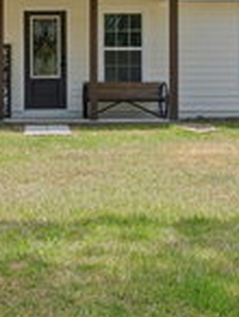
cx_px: 37
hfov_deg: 19.7
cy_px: 142
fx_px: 679
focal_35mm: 74
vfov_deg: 26.3
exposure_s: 1/20
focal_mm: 22
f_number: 22
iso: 250
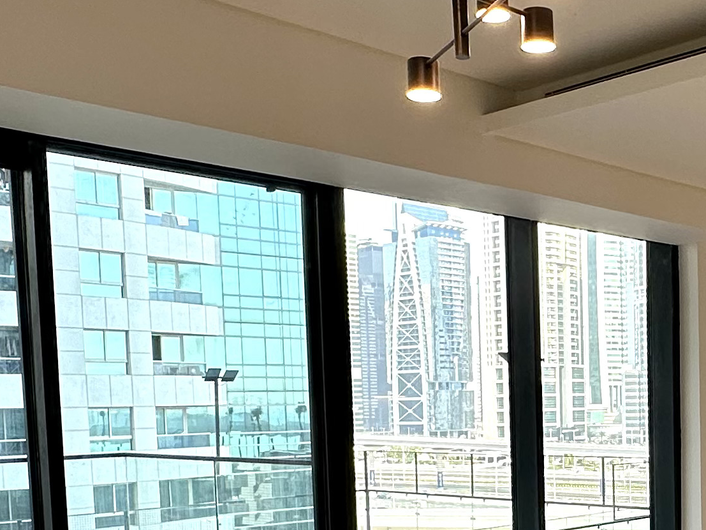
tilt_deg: -4.3
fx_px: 1040
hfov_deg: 35.4
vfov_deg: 27.4
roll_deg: +0.8
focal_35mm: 51
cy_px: 492
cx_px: 629
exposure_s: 1/100
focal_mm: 2.22
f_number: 2.2
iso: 40
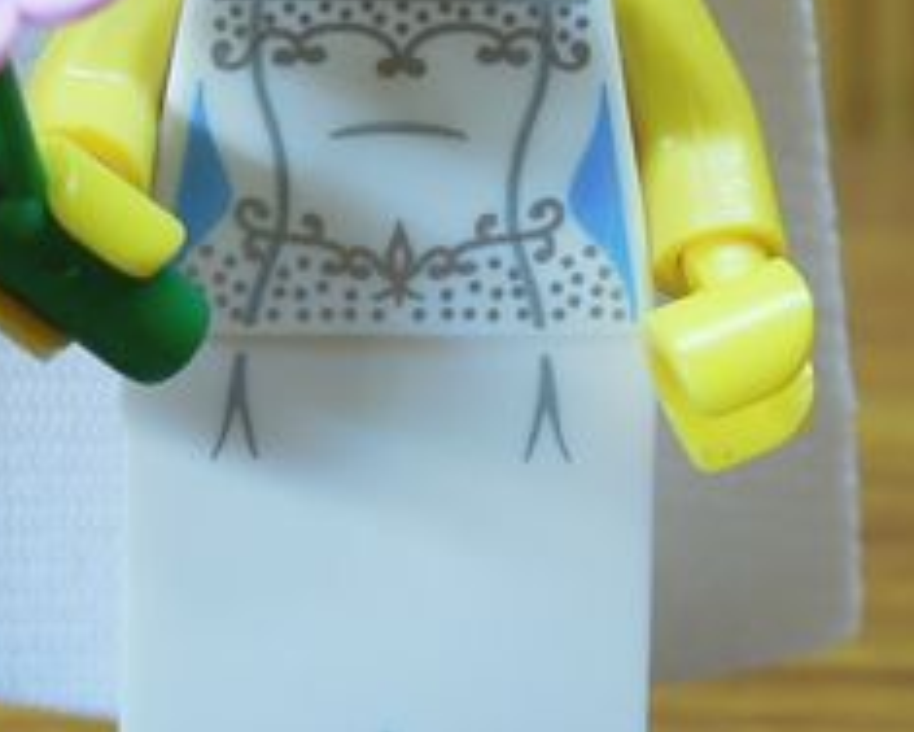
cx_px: 377
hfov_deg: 14.5
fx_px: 3598
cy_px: 105
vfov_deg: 11.5
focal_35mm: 133
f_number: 2.9
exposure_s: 1/30
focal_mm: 7.2
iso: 160
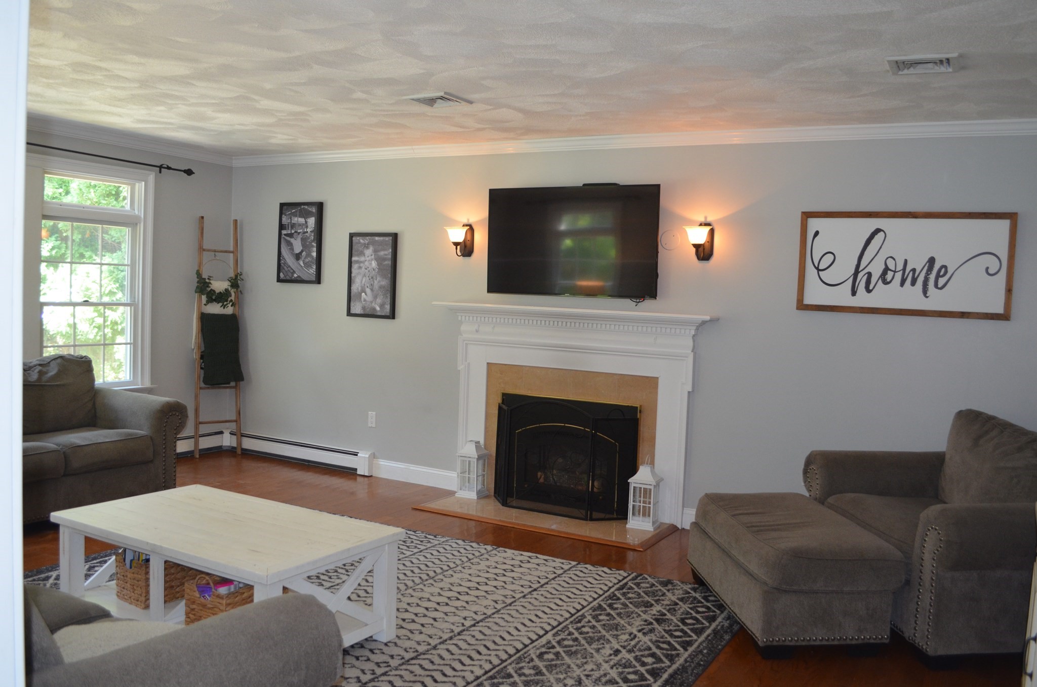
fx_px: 862
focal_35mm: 30
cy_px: 344
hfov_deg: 62.0
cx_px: 518
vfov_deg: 43.4
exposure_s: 1/60
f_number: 3.8
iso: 800
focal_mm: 20
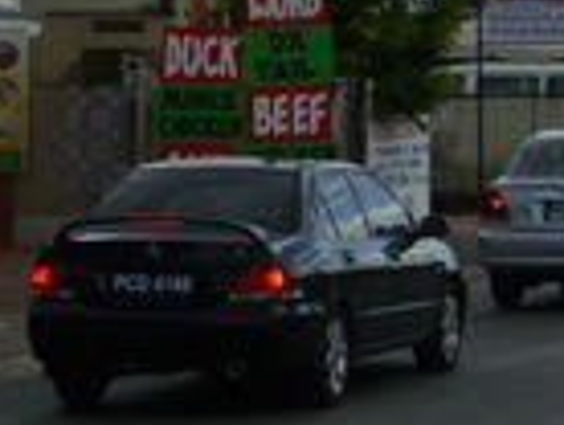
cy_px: -114
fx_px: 3607
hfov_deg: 8.8
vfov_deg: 6.7
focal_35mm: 221
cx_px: 723
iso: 100
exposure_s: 1/1000
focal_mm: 9
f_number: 4.4
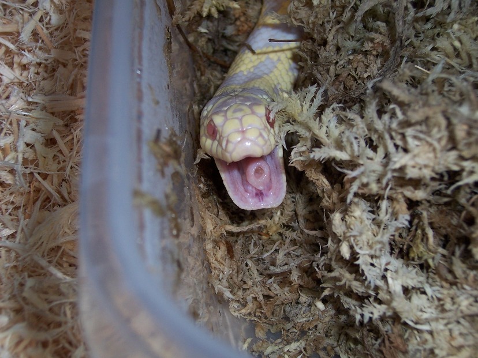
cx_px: 239
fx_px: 829
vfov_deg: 24.4
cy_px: 179
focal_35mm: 60
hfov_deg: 32.2
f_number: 4
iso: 80
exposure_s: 1/90
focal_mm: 10
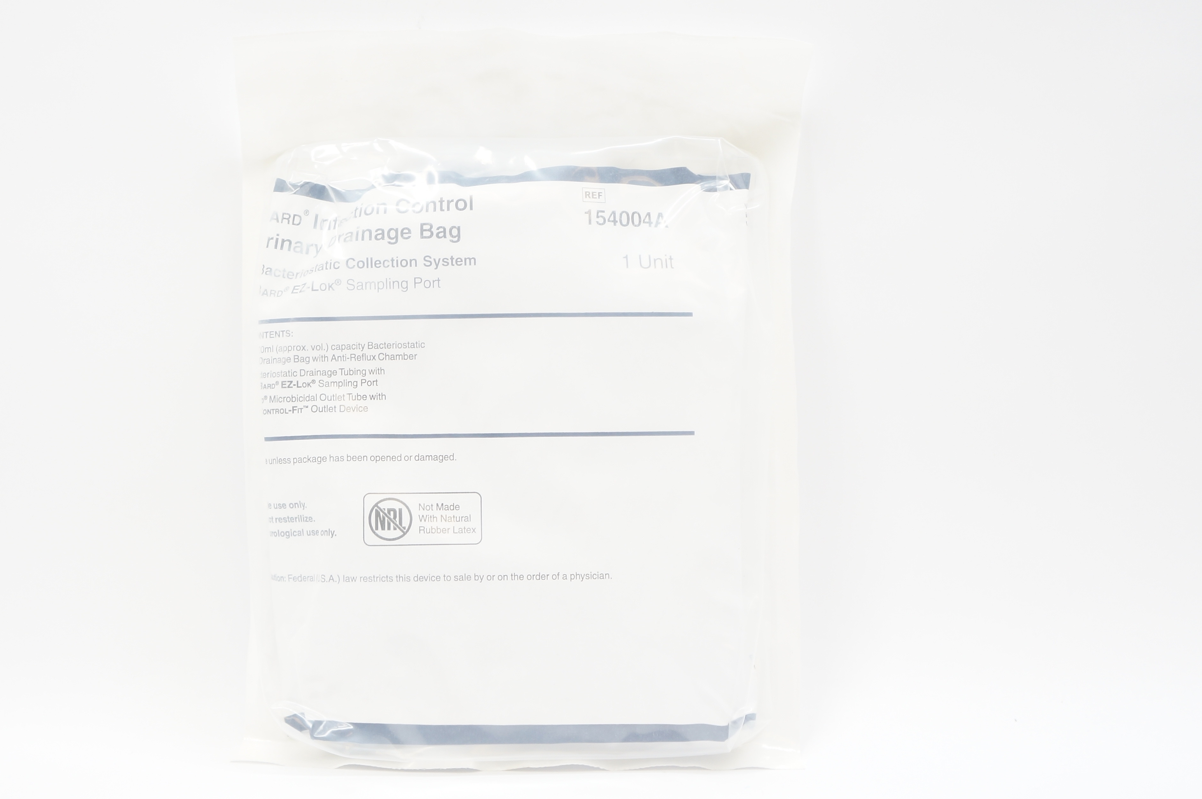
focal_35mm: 53
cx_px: 515
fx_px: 1756
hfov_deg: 37.7
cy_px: 389
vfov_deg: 25.6
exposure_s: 1/60
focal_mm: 27
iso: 400
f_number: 4.5
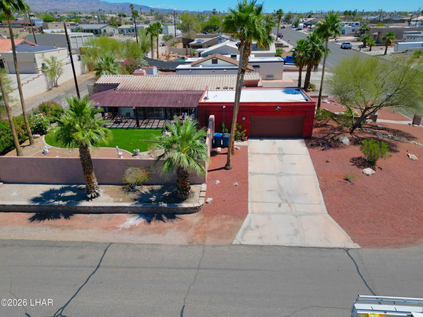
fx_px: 293
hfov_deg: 71.6
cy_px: 158
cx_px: 212
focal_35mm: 24
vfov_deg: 56.8
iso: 140
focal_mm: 6.72
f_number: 1.7
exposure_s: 1/6000
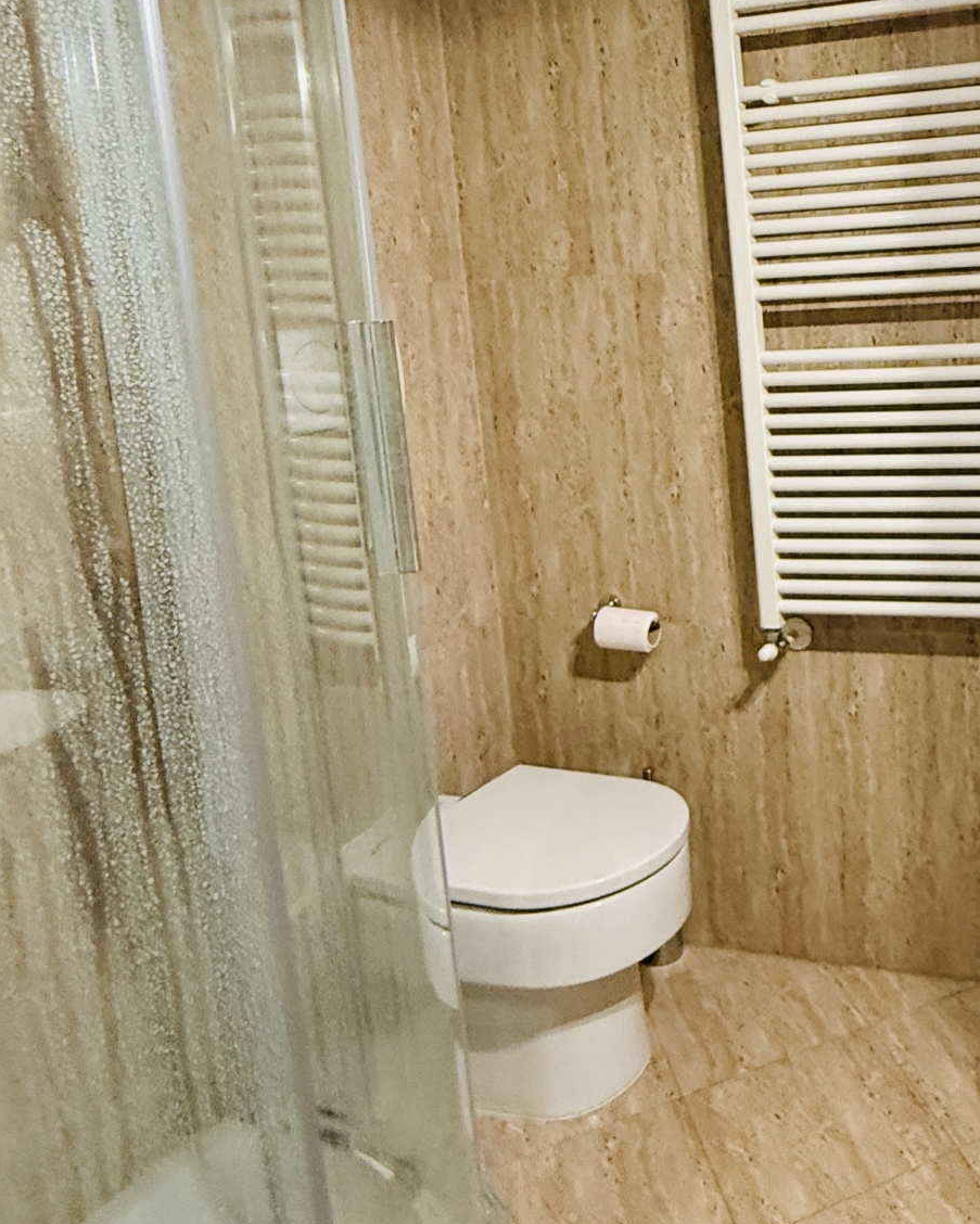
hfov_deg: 41.3
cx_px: 971
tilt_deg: -6.5
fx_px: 1123
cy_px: 445
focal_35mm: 31
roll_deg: +2.1
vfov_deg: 56.4
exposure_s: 1/50
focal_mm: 2.22
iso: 400
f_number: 2.2
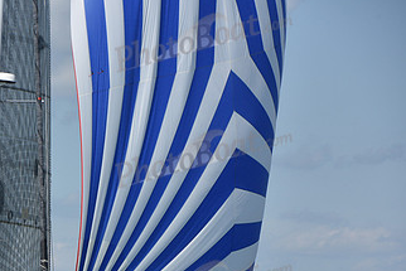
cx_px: 50
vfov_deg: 3.8
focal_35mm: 360
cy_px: 239
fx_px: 4062
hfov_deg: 5.7
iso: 320
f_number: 10
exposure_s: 1/1250
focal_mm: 200
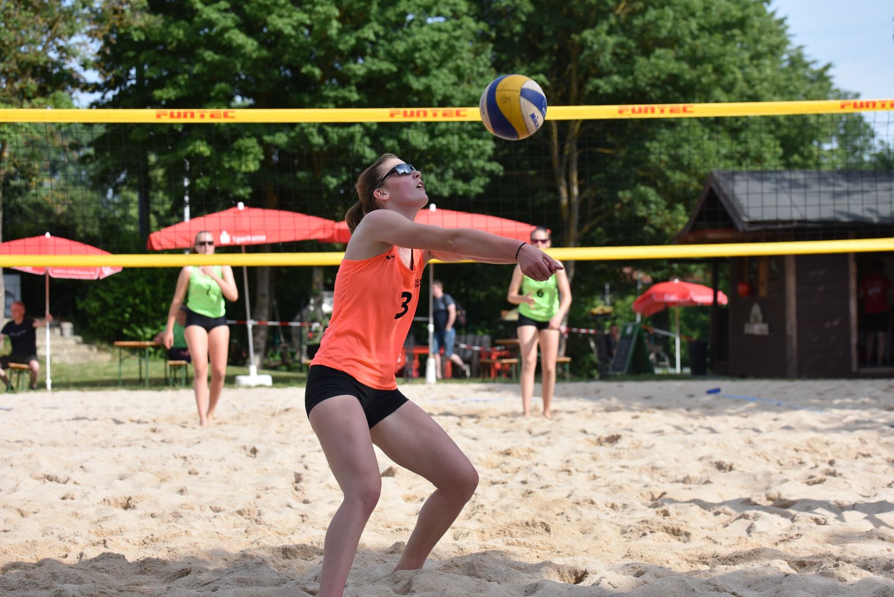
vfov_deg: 17.1
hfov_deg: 25.4
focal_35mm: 80
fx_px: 1987
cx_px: 447
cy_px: 298
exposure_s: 1/1600
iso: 400
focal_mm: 80
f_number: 6.3
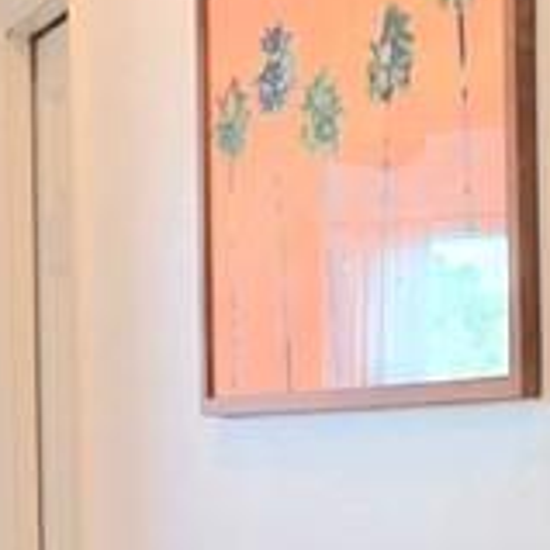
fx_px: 1330
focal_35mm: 74
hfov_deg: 18.5
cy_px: 498
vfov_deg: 22.8
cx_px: 979
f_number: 1.9
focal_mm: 2.2
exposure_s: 1/120
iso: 250
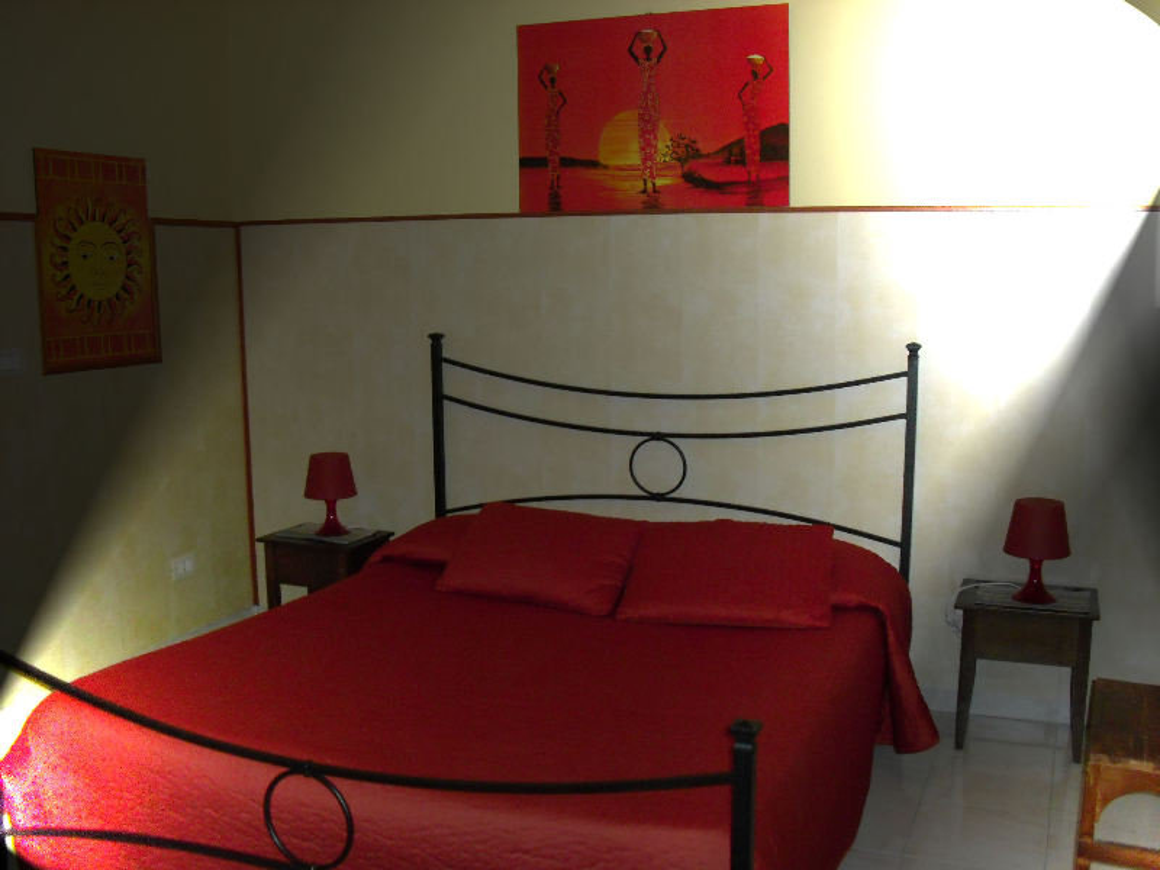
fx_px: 1206
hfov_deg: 51.4
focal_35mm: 36
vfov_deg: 39.7
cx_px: 580
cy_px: 435
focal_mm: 6.3
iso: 400
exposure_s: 1/60
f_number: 3.1
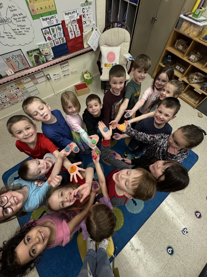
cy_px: 138
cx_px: 104
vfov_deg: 102.1
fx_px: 112
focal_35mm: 14
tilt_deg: -63.3
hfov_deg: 85.7
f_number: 2.2
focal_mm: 2.22
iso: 320
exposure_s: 1/60
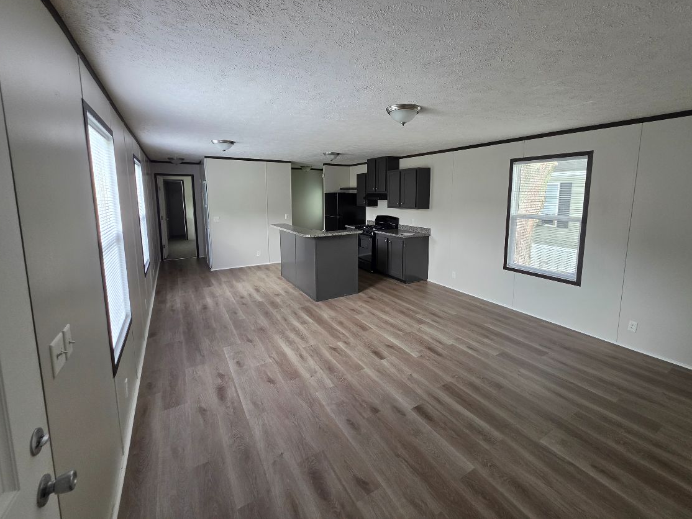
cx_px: 363
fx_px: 280
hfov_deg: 102.0
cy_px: 240
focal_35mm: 14
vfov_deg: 85.6
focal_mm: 2.2
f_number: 1.9
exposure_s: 1/120
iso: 125
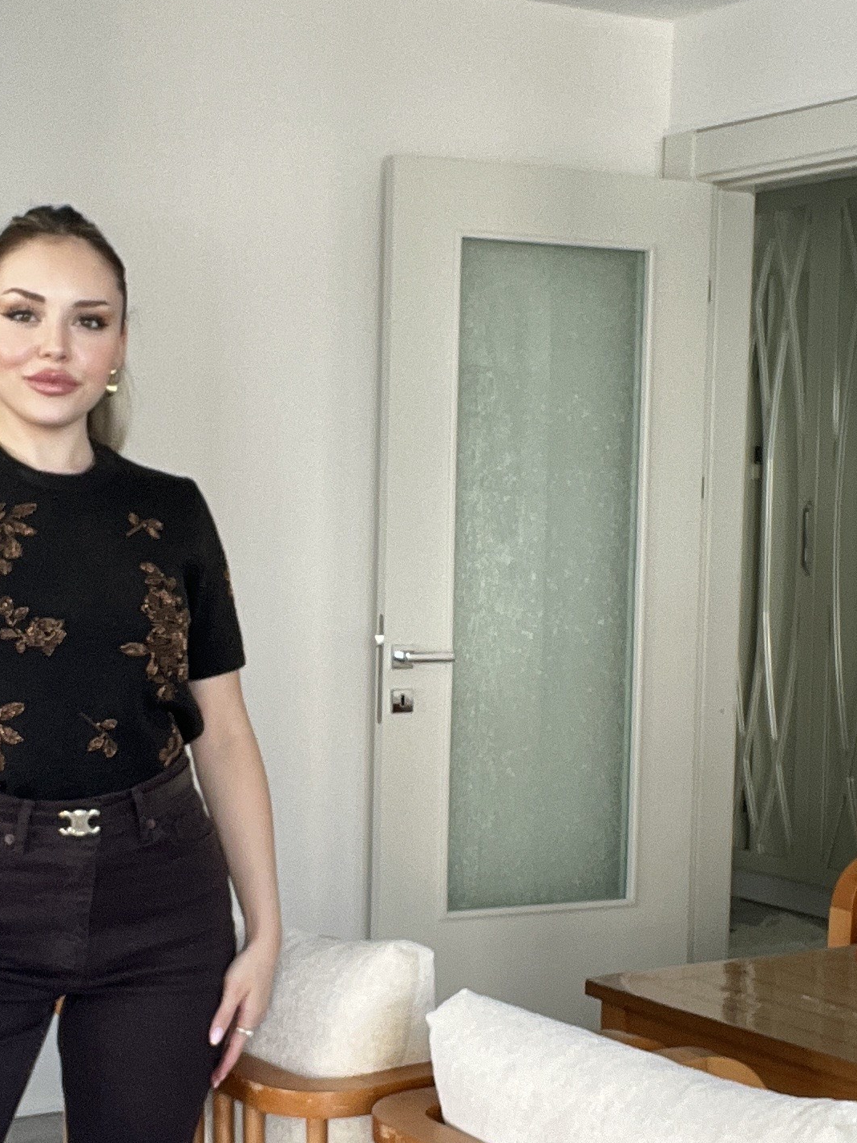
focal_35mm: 65
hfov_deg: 22.6
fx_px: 2145
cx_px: 353
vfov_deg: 29.8
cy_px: 678
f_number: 2.2
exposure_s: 1/66
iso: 100
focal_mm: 2.71
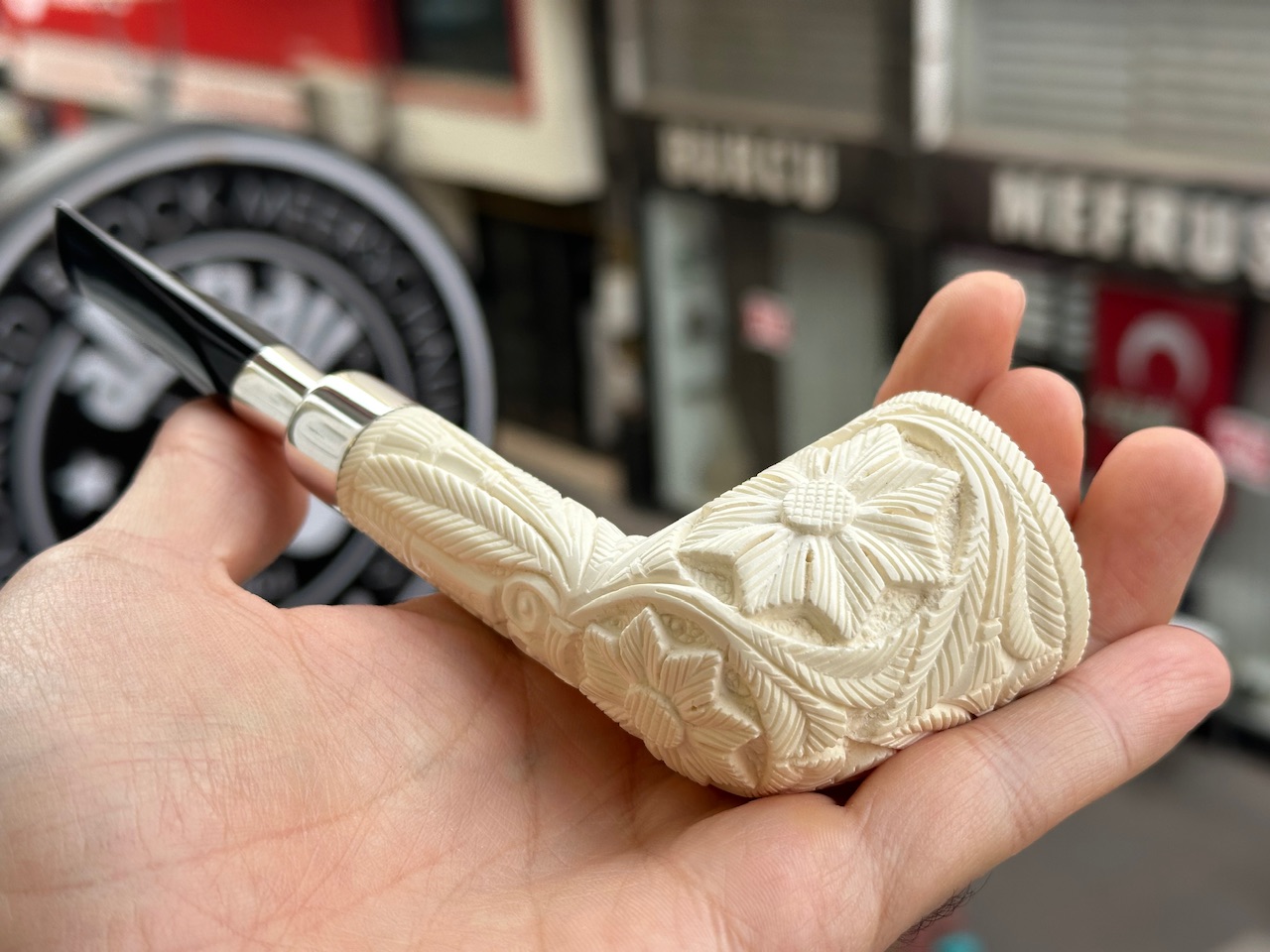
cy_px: 476
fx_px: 1761
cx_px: 635
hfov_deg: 39.7
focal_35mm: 48
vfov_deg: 30.3
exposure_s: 1/541
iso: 64
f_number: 1.78
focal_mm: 6.86
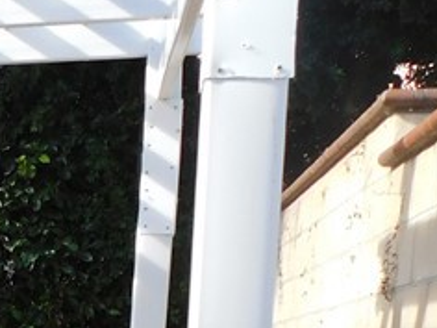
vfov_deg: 13.6
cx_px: -267
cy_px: 541
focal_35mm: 100
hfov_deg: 17.2
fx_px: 1262
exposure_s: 1/640
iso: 125
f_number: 3
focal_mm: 4
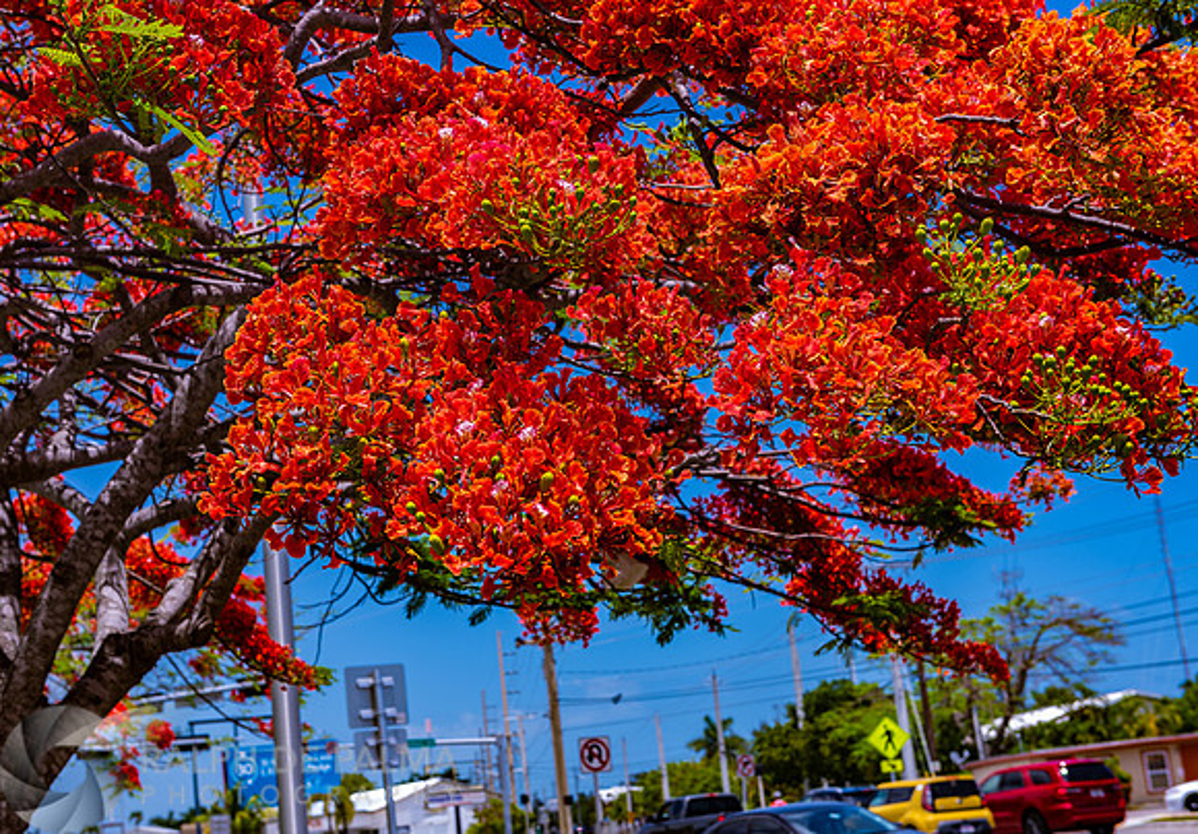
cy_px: 389
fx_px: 1950
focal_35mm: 58
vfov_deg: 24.2
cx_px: 526
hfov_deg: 34.1
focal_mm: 52
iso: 100
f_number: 7.1
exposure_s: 1/250
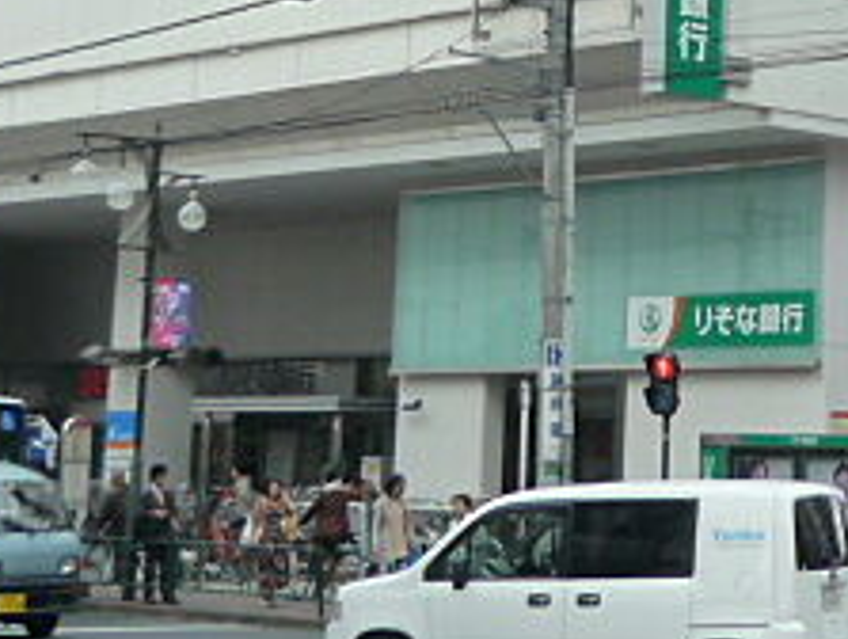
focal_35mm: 106
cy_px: -129
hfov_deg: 18.2
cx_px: 795
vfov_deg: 13.6
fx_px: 2601
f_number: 4
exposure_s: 1/500
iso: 160
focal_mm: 4.4
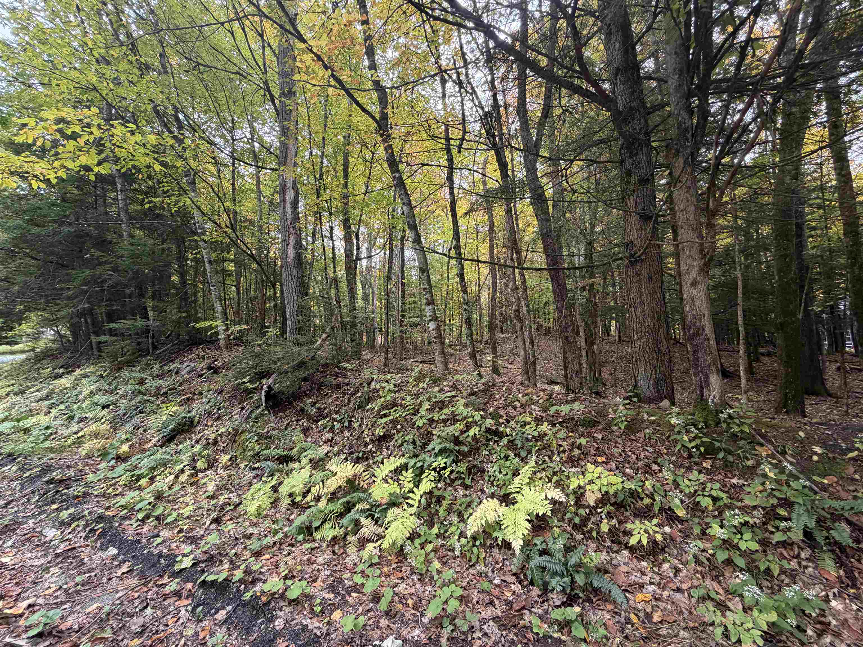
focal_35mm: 14
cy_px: 324
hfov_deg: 102.1
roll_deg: +2.4
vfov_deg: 85.7
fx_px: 349
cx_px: 432
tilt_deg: +5.6
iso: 160
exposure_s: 1/121
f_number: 2.2
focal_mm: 2.22
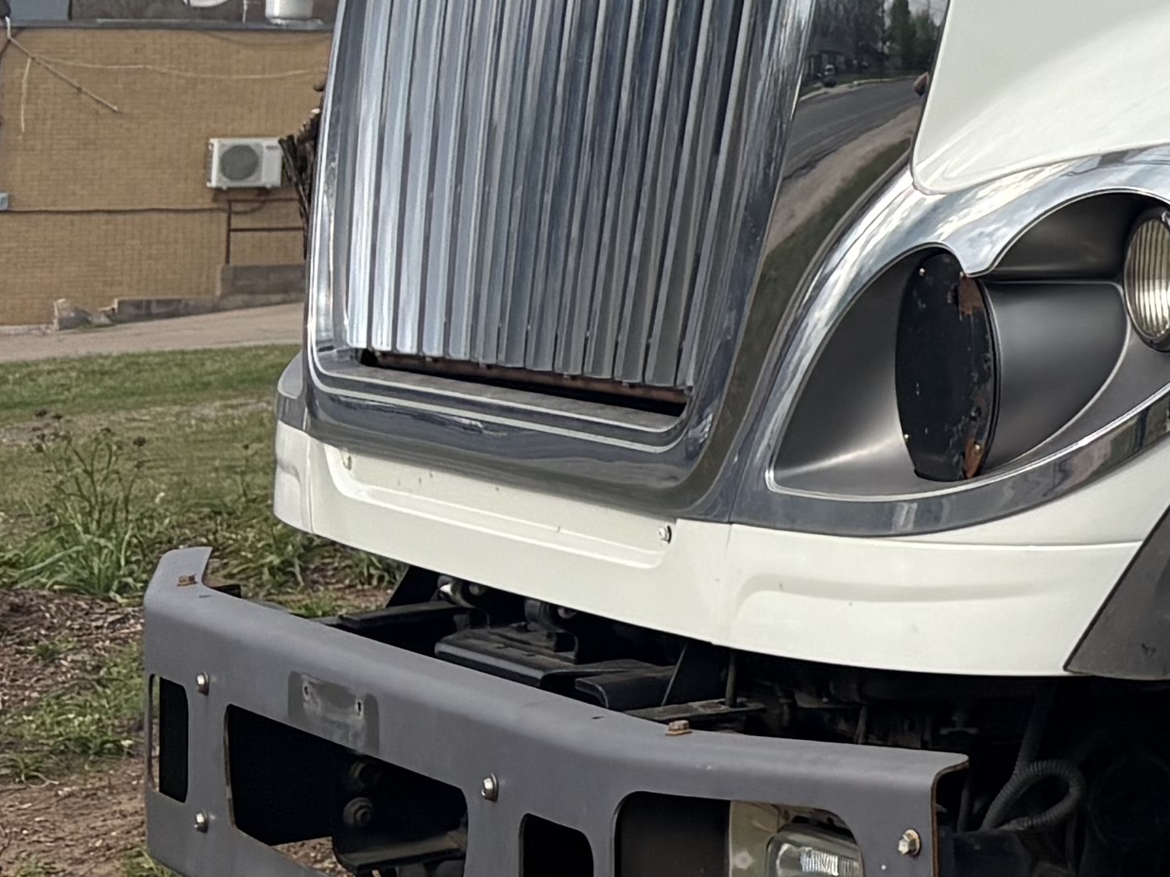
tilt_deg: +5.6
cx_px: 2327
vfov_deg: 11.9
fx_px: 4055
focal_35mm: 120
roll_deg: +0.2
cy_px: -329
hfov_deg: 13.9
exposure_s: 1/2865
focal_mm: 5.96
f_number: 1.6
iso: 50
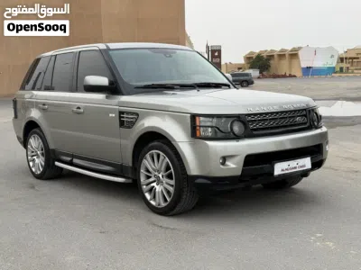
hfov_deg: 39.7
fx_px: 501
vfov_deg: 30.3
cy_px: 135
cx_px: 180
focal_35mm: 48
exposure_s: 1/370
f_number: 1.78
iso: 64
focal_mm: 6.76
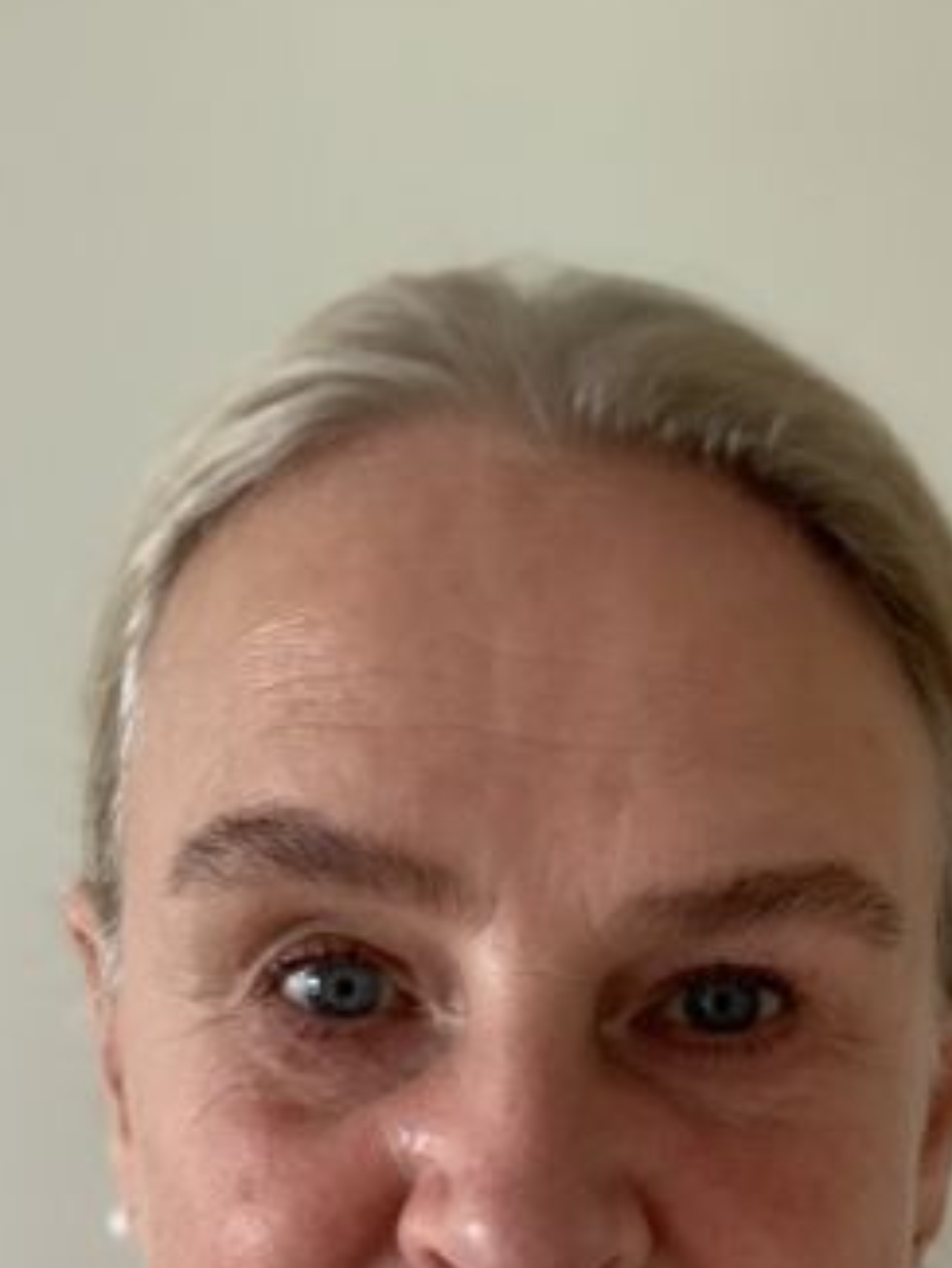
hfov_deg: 24.8
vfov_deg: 31.2
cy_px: 1147
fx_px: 2162
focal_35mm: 59
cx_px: 464
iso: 160
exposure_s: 1/54
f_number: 2.2
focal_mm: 2.87
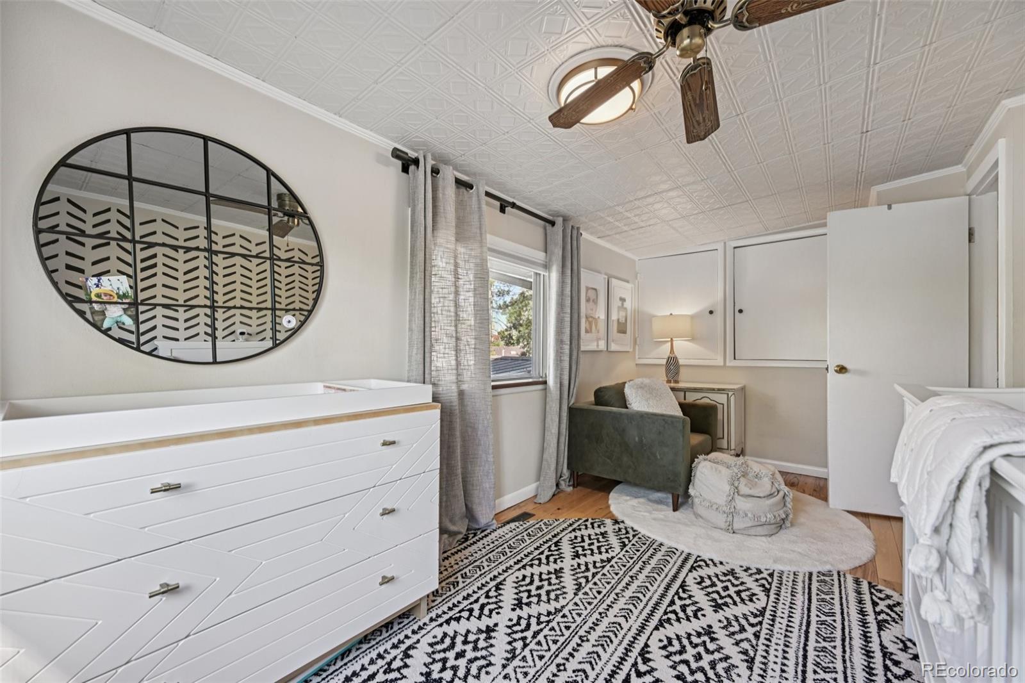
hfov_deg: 104.3
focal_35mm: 14
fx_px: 399
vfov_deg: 81.2
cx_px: 512
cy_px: 342
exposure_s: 1/15
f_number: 7.1
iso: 180
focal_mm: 14
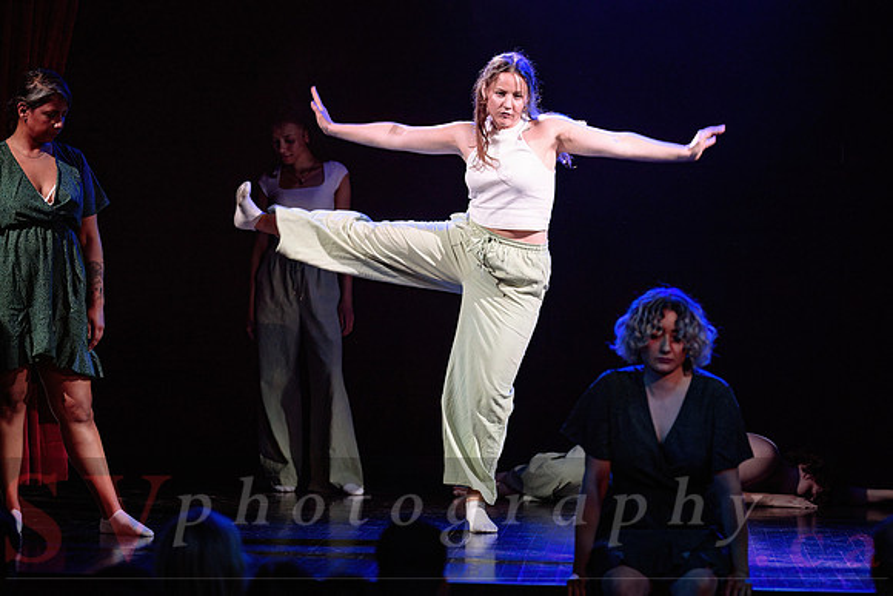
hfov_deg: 11.6
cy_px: 243
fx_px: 4402
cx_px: 528
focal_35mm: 177
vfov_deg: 7.7
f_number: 2.8
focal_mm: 150
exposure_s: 1/160
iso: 1600
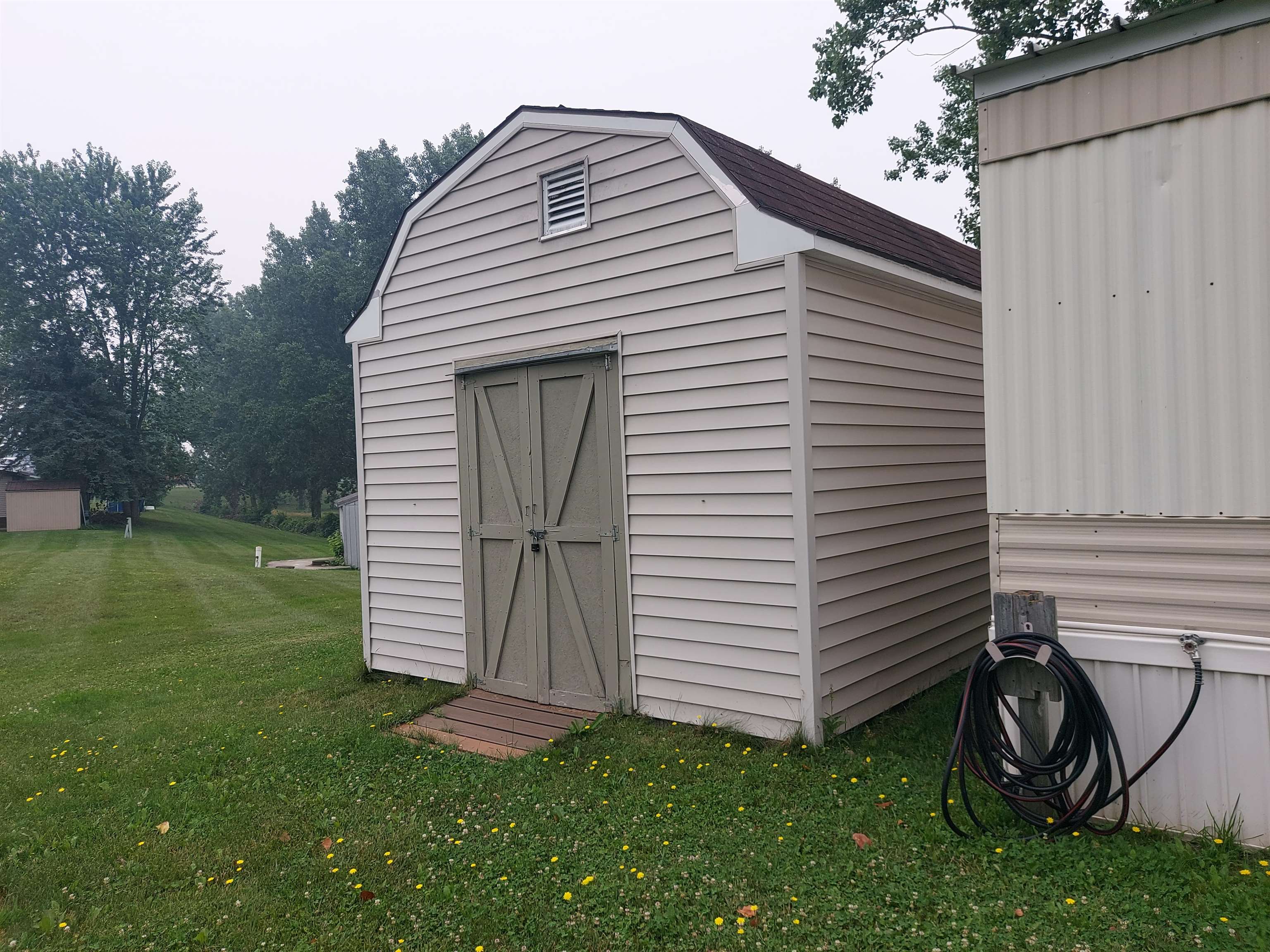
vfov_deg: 54.9
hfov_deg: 69.4
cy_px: 476
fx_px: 917
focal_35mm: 25
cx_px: 635
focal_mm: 4.6
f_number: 2
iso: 50
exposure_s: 1/892
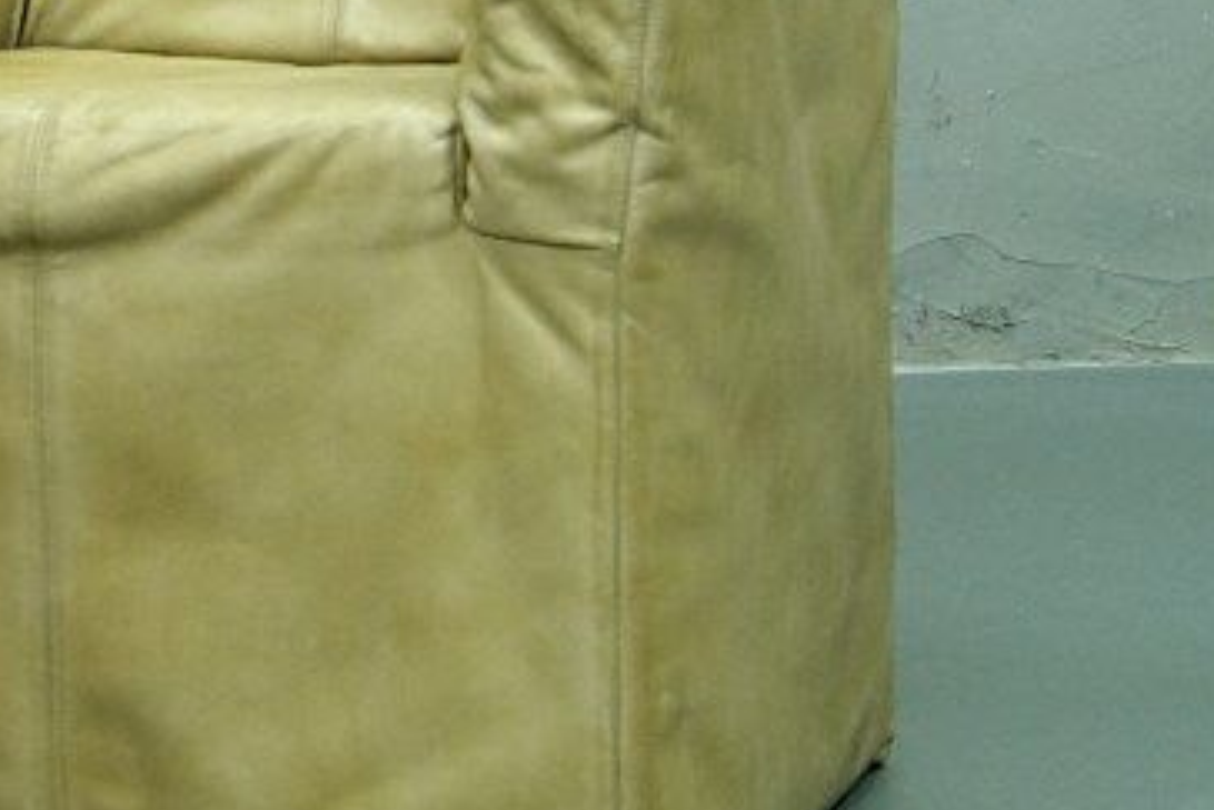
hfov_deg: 18.0
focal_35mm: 103
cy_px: 10
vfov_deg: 13.1
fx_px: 3475
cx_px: -507
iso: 400
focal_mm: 20
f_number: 8
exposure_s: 1/13
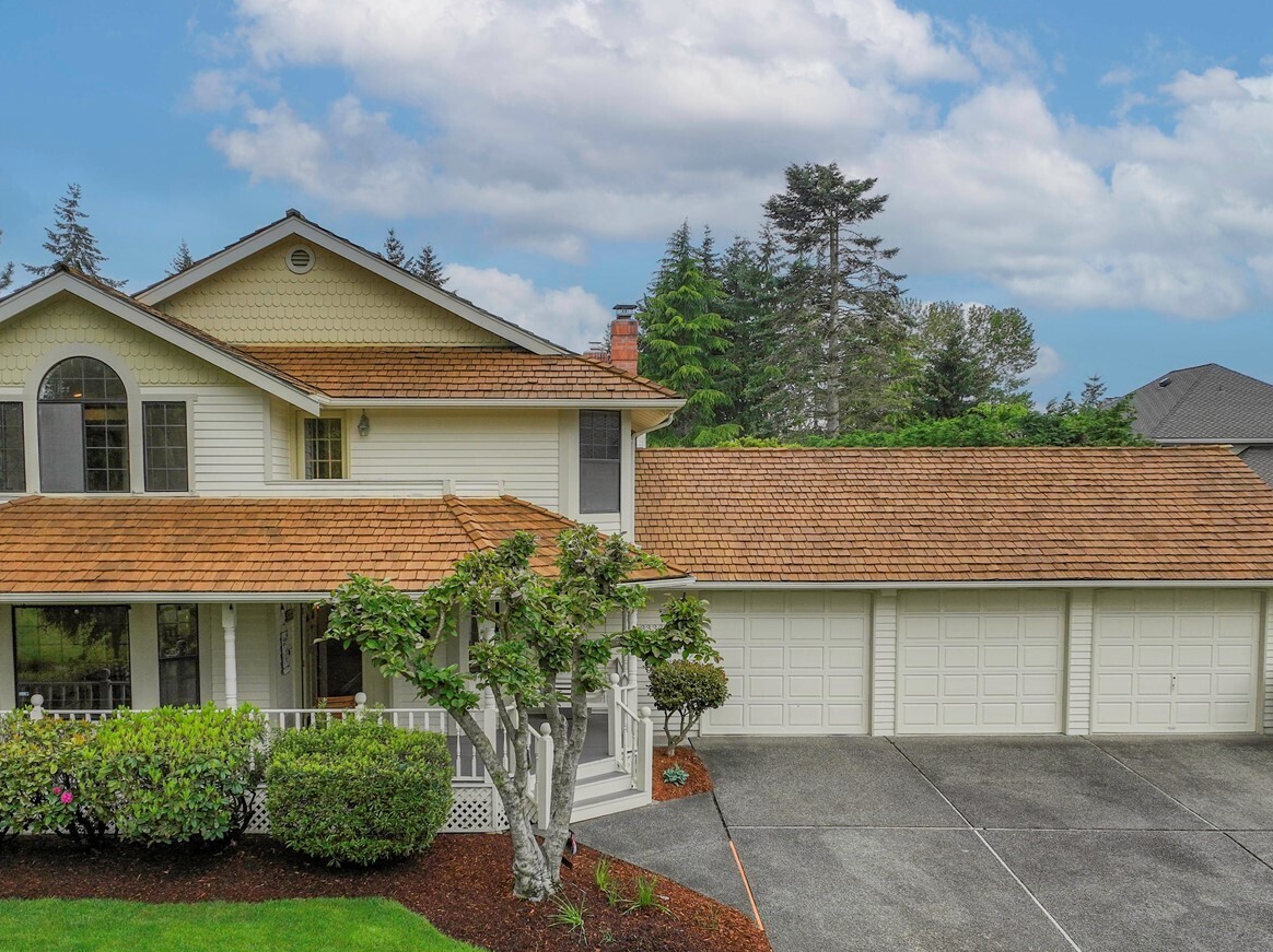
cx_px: 568
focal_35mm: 33
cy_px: 593
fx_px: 1213
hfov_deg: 55.3
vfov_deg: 42.6
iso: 190
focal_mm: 12.29
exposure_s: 1/2000
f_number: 2.8
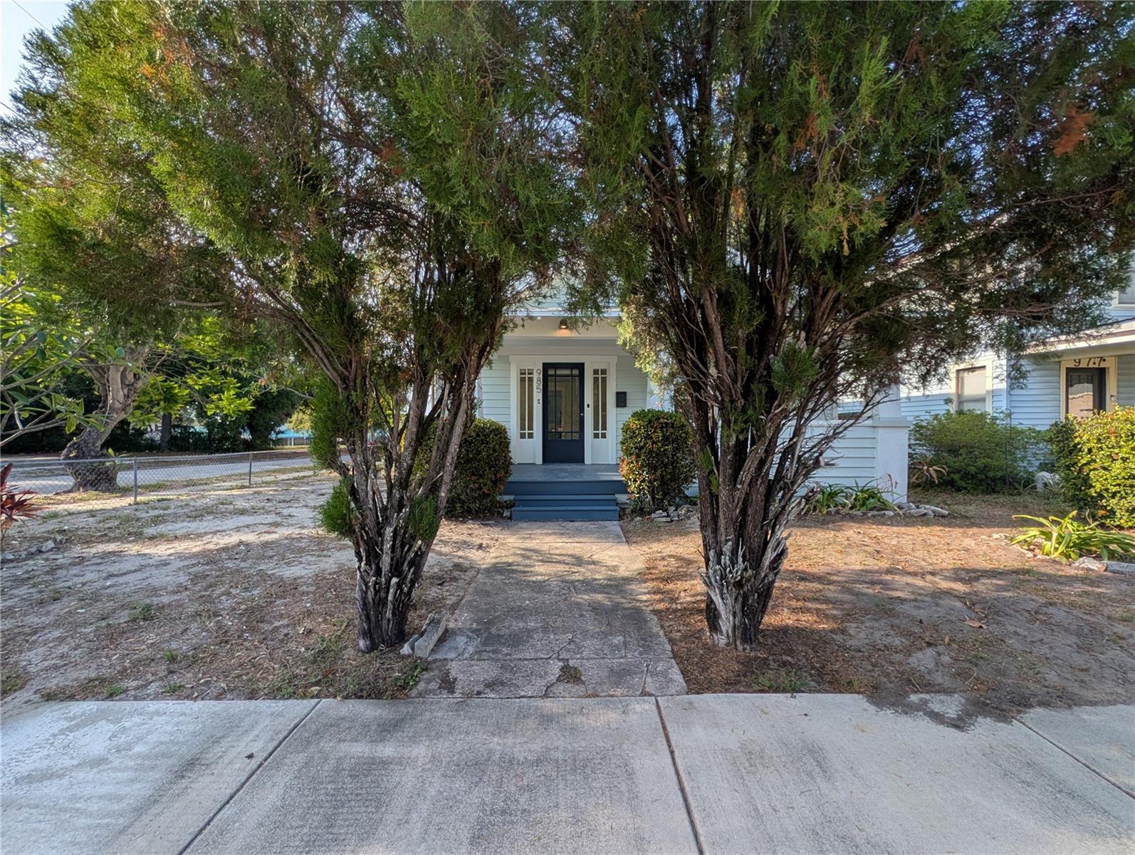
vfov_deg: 94.6
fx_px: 394
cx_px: 568
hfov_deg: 110.5
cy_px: 428
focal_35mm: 12
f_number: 1.7
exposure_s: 1/2088
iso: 63
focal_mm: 2.02
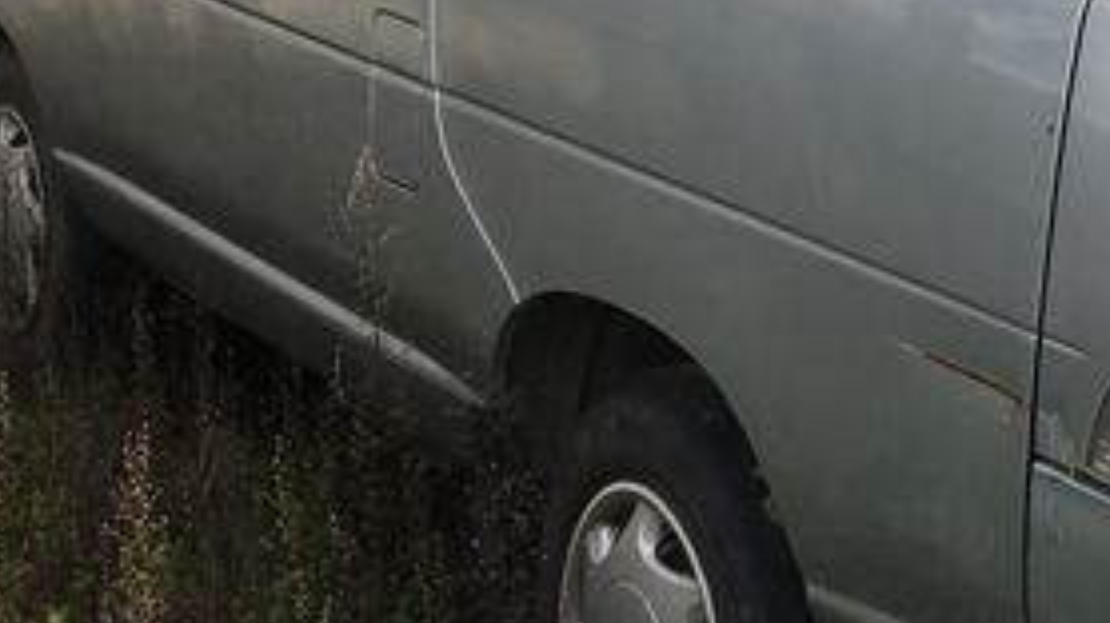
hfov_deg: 22.5
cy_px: 128
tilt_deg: -9.9
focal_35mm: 91
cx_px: 1122
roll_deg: -4.4
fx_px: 2677
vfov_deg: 13.2
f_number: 2.2
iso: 25
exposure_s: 1/732
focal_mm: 4.15
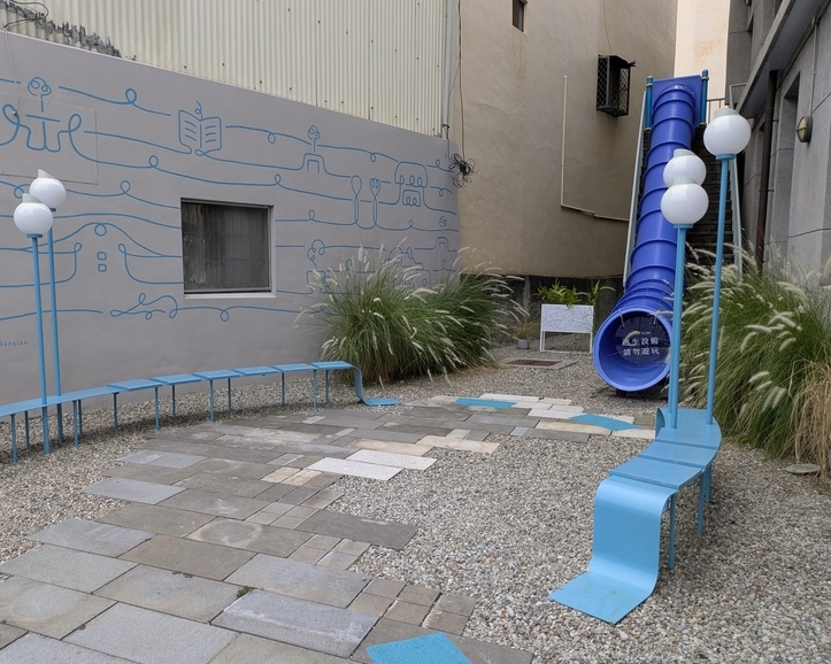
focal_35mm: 27
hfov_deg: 64.0
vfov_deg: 53.2
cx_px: 382
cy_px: 325
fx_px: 664
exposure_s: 1/120
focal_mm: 5.43
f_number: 1.89
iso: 110
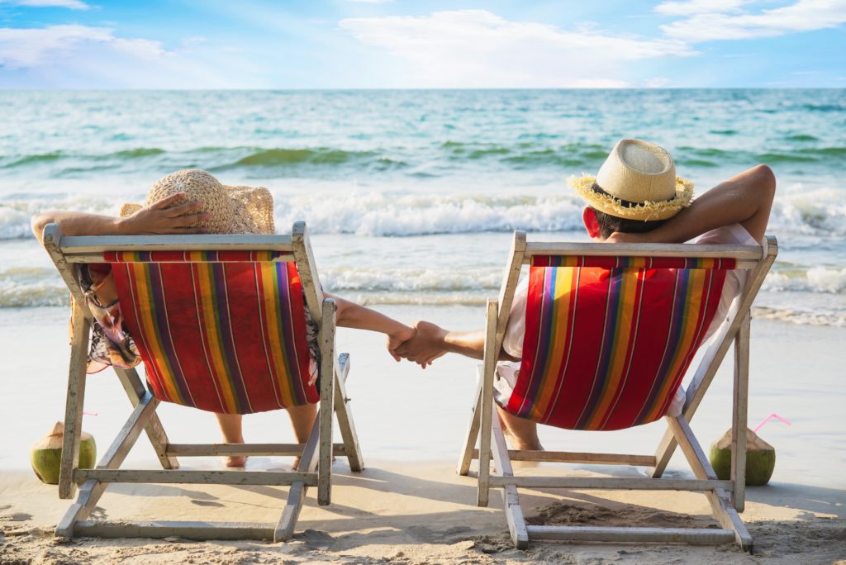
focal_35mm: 70
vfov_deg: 19.5
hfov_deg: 28.8
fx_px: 1646
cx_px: 423
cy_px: 282
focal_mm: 70
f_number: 5.6
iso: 50
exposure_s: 1/125
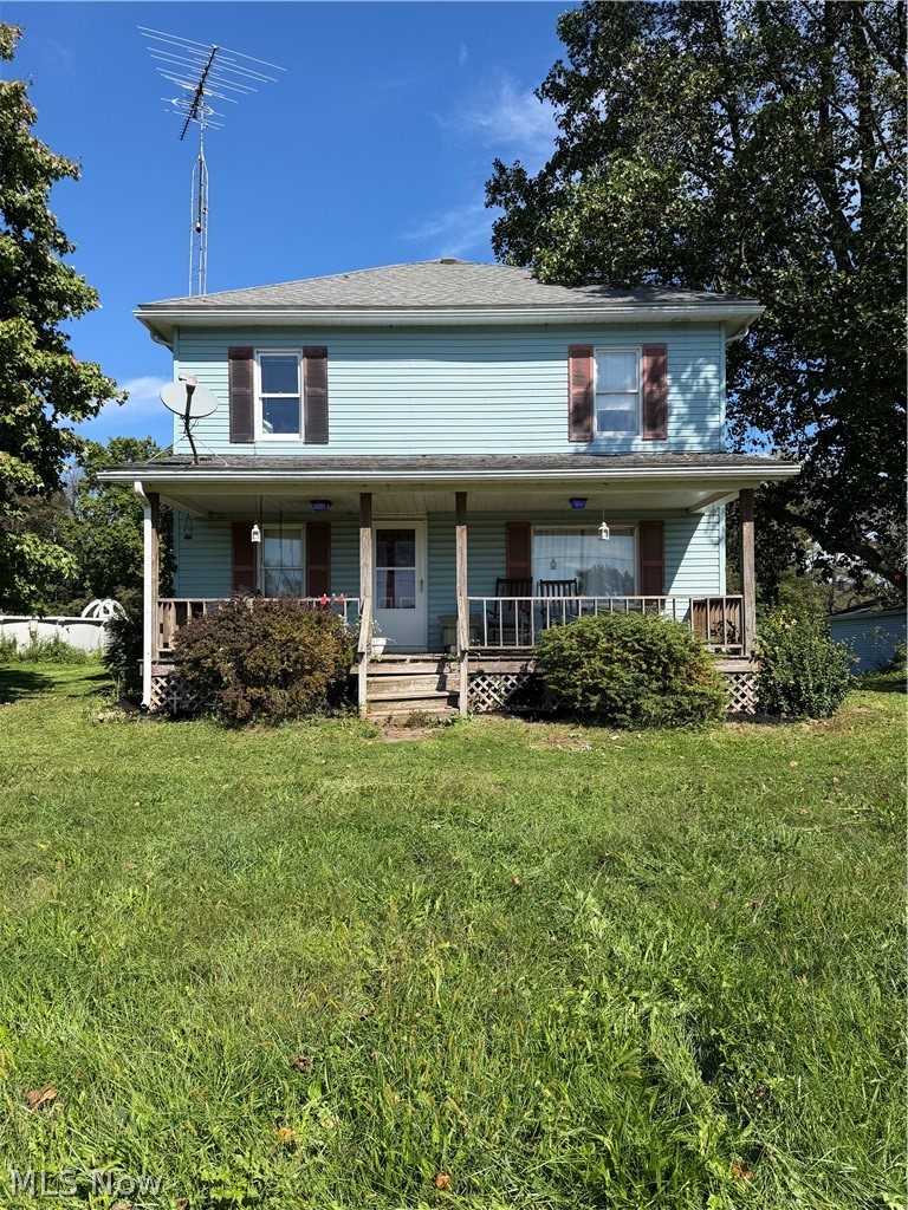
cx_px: 454
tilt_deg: +1.2
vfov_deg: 71.6
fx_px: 839
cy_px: 605
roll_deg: -0.6
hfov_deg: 56.8
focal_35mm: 24
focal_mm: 6.76
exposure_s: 1/3279
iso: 80
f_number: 1.78
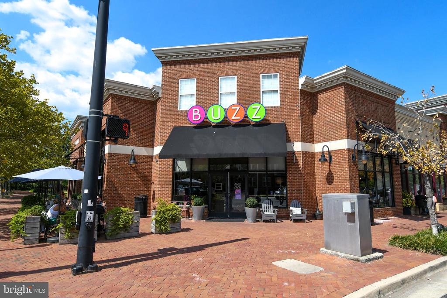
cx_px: 224
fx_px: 224
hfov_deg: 90.0
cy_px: 149
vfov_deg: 67.4
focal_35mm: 18
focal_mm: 12
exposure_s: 1/1600
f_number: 5.6
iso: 320
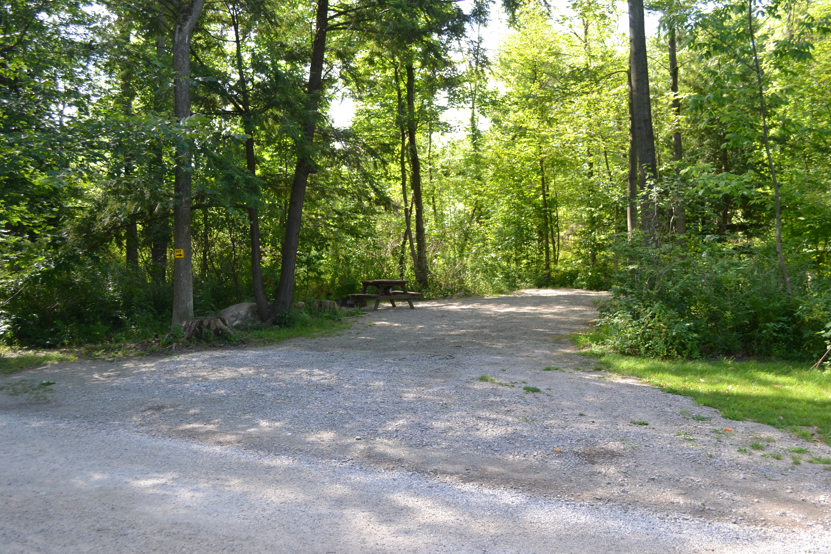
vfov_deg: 43.6
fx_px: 692
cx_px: 416
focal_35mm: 30
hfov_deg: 61.9
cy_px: 277
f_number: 5.6
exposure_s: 1/125
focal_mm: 20
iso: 250
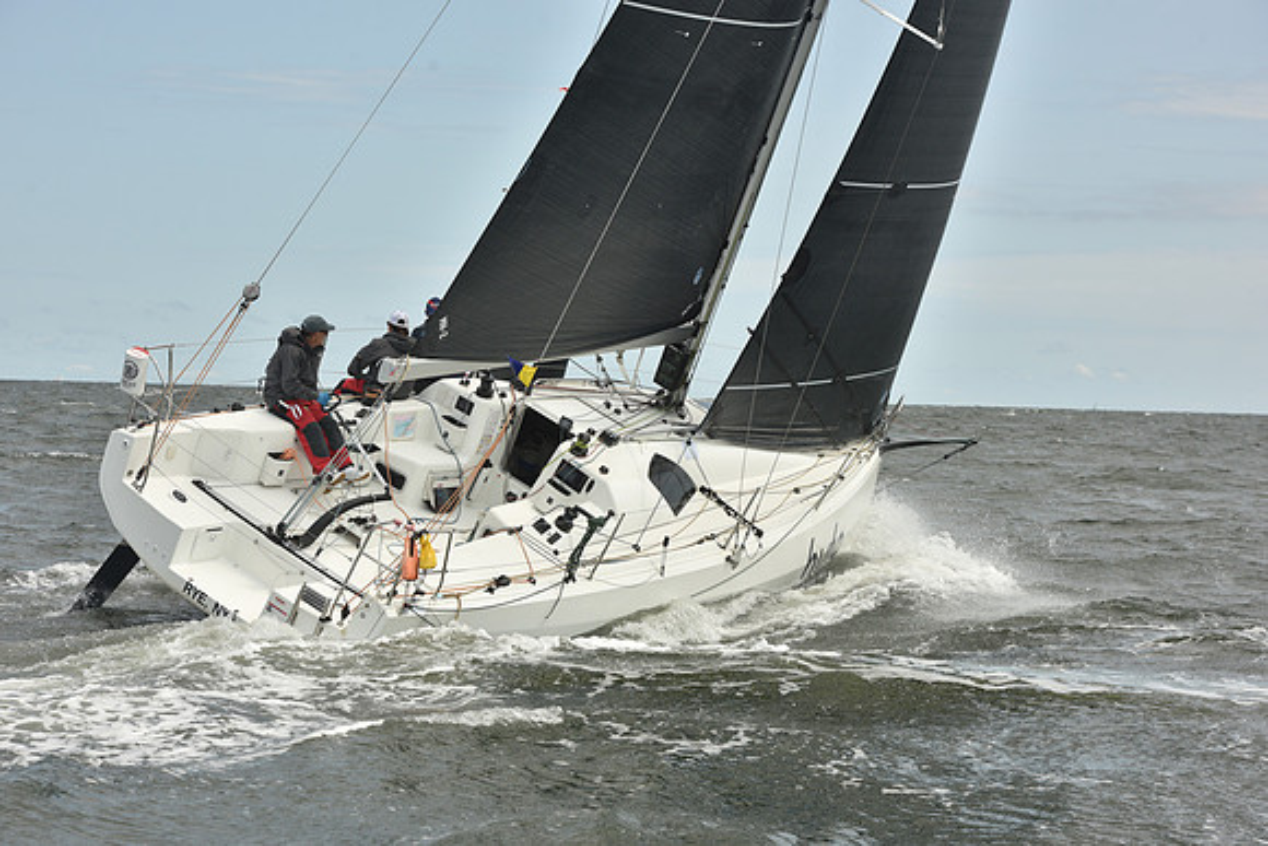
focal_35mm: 98
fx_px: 3452
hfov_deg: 20.8
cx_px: 634
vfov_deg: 14.0
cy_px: 423
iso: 250
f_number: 9
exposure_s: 1/800
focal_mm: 98
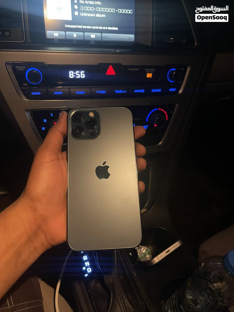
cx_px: 117
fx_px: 225
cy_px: 156
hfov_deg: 54.9
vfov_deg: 69.4
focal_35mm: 25
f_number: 1.6
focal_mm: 5.1
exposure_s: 1/30
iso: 640
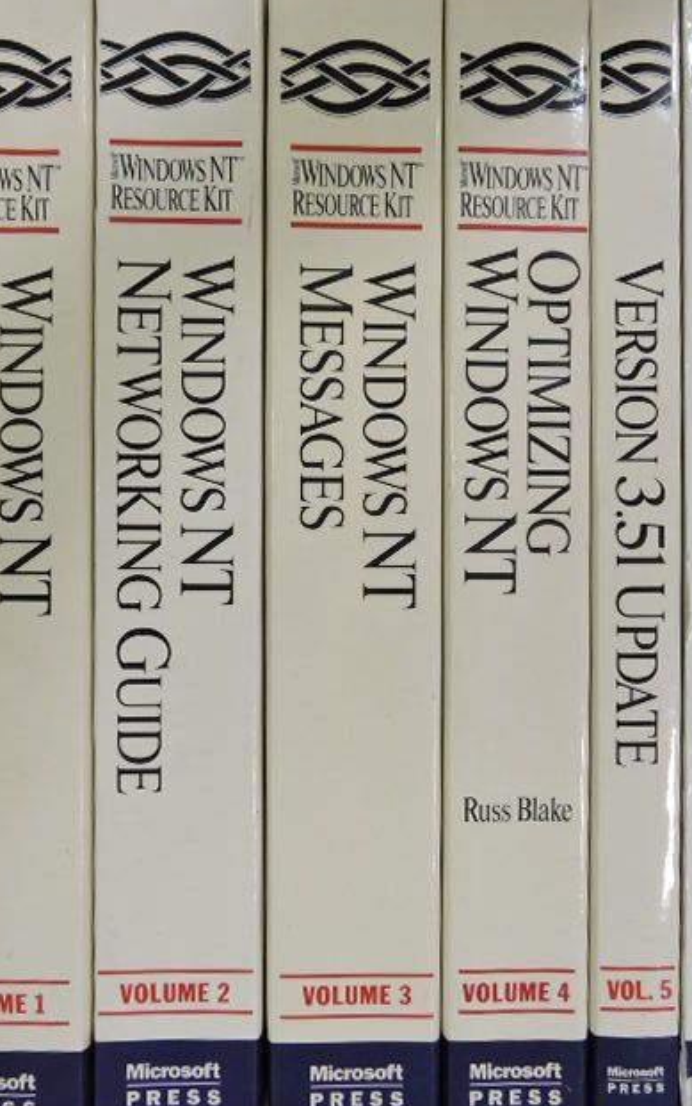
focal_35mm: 36
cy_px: 555
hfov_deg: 35.3
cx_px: 327
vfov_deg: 54.0
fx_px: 1086
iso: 400
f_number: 5.1
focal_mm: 5.9
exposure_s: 1/15
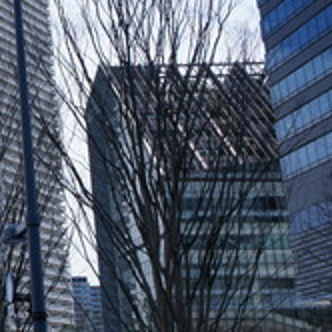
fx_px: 935
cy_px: 145
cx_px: -110
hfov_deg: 18.6
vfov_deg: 20.1
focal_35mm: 86
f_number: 8
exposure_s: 1/500
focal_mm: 25
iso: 200
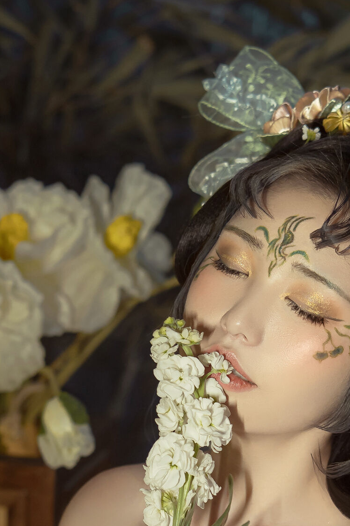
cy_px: 539
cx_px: 290
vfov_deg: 10.0
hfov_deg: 6.7
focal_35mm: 205
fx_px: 2991
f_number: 3.5
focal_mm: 85
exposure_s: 1/40
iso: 640
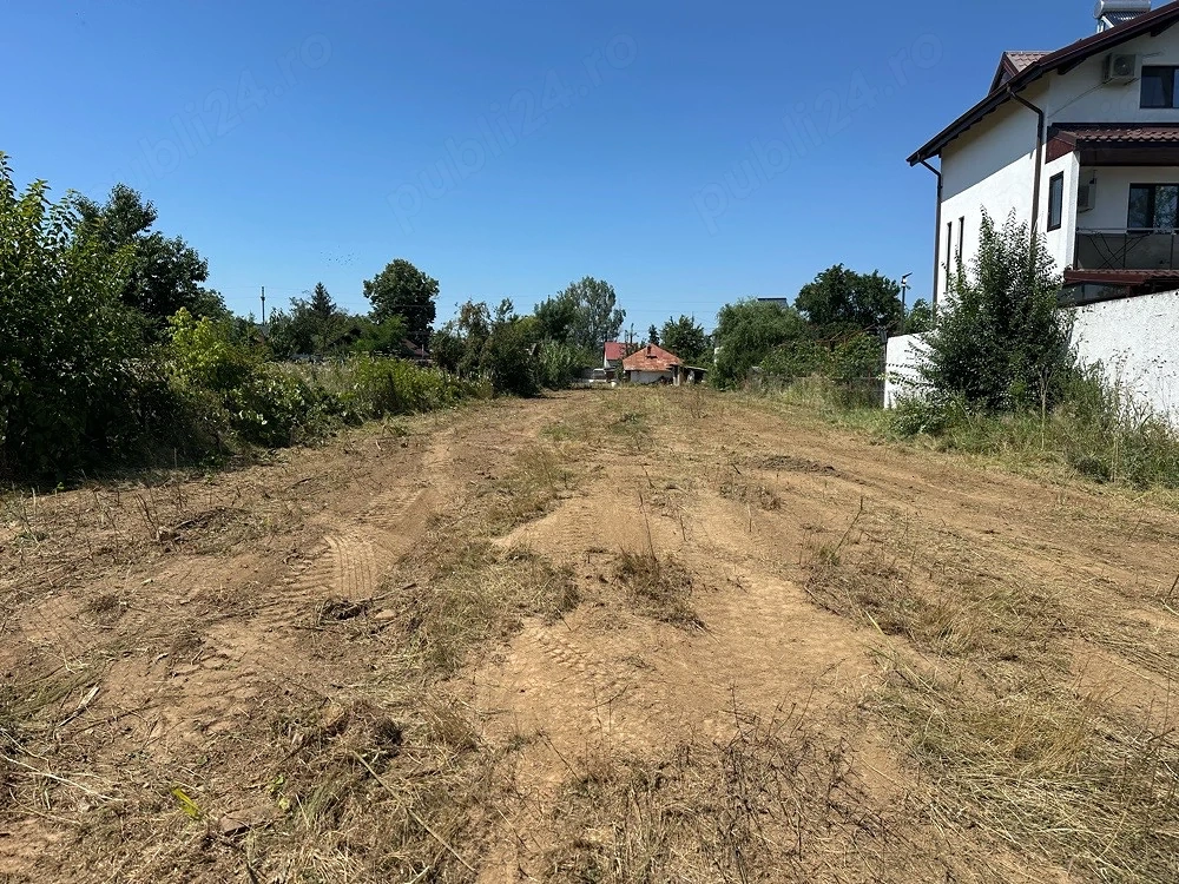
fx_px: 817
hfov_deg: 71.6
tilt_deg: -5.0
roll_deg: +1.0
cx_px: 590
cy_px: 442
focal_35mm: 24
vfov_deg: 56.8
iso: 80
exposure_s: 1/5263
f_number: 1.78
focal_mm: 6.86
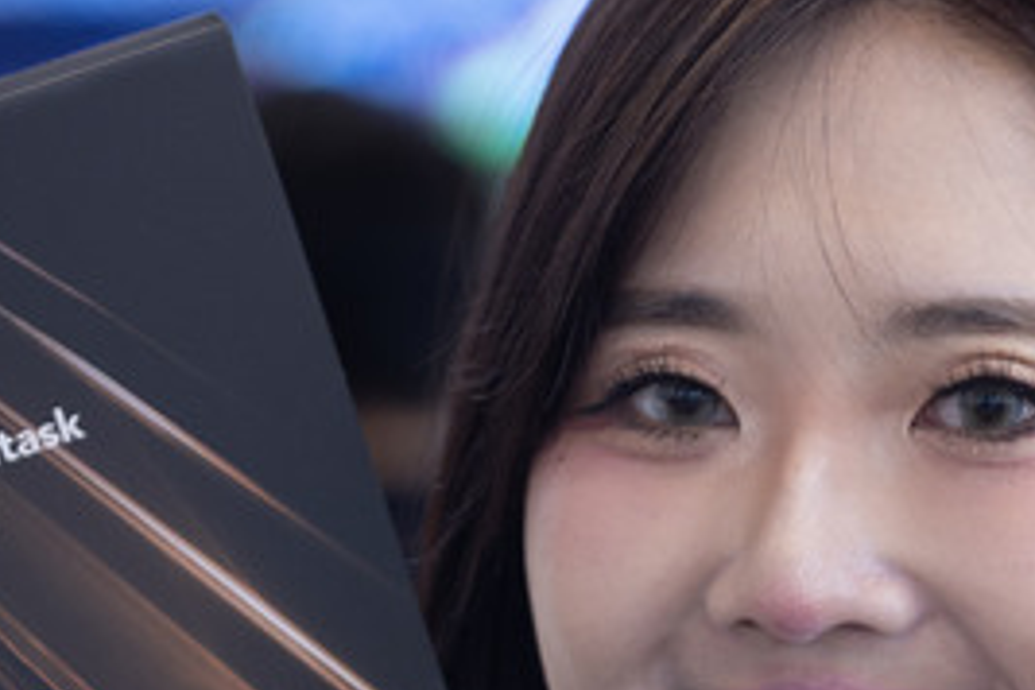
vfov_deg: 4.8
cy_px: 1702
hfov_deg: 7.4
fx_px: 8049
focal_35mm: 280
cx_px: 659
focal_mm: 64
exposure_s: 1/125
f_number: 2
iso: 125
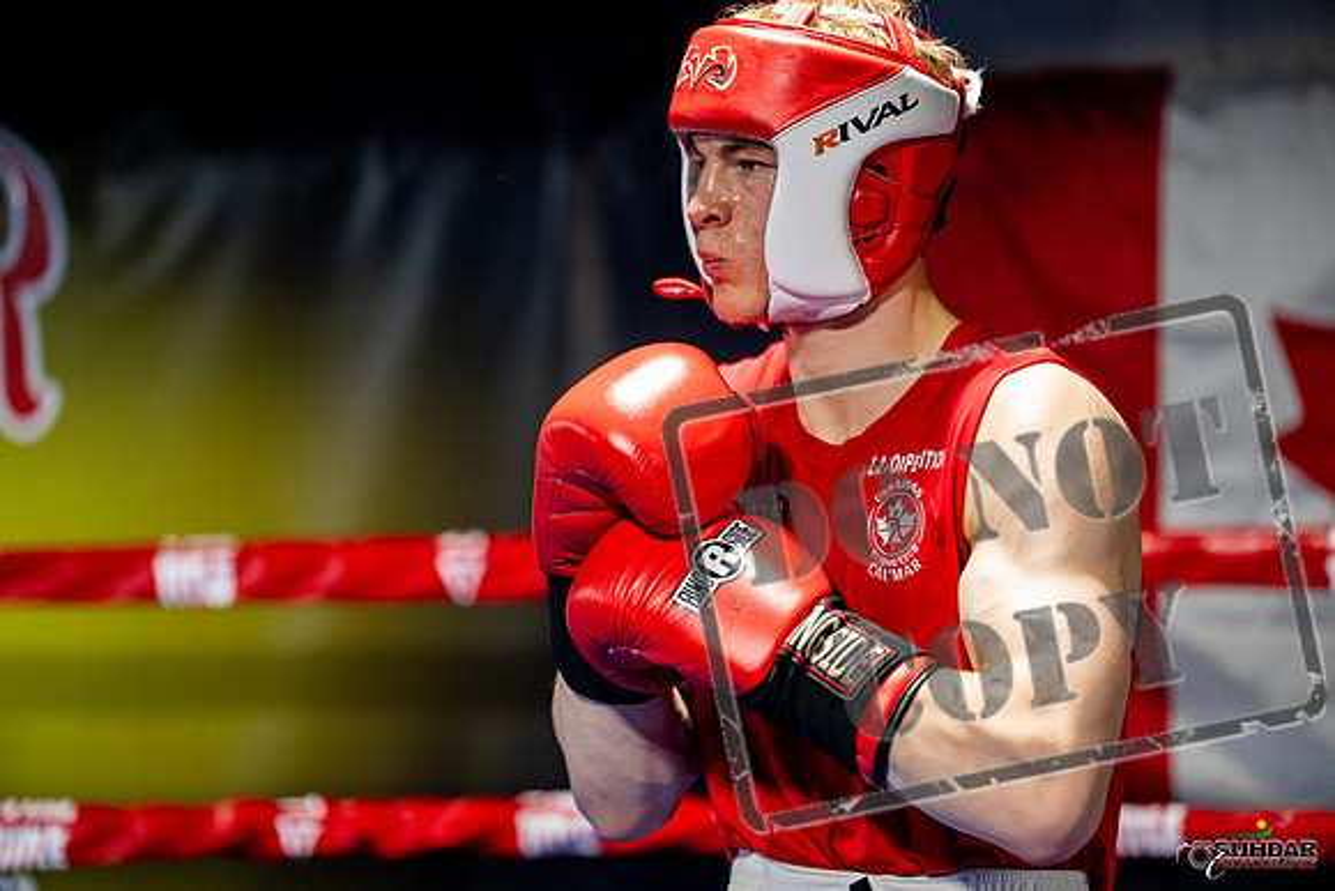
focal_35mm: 139
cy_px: 446
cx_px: 668
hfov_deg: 14.8
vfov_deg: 9.9
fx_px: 5156
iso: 2000
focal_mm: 139
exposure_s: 1/640
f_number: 2
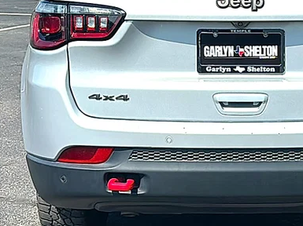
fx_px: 621
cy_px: 71
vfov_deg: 20.6
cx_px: 252
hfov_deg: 26.8
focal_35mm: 71
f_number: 1.78
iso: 80
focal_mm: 6.86
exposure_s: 1/7143
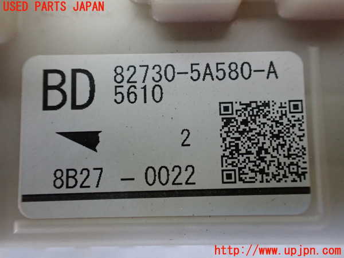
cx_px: 172
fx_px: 298
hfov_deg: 60.0
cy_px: 129
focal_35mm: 30
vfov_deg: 46.8
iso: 800
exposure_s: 1/60
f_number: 2.3
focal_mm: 5.4
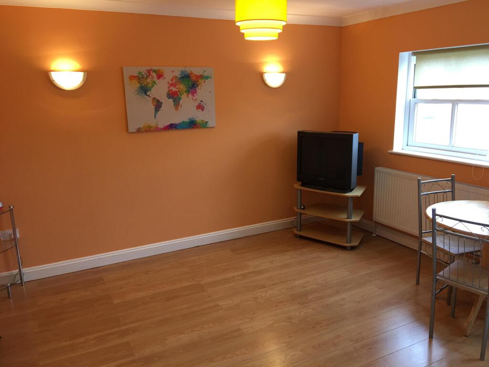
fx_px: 410
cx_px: 244
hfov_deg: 61.7
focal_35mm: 29
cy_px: 184
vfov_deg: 48.2
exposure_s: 1/17
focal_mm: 4.15
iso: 50
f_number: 2.2
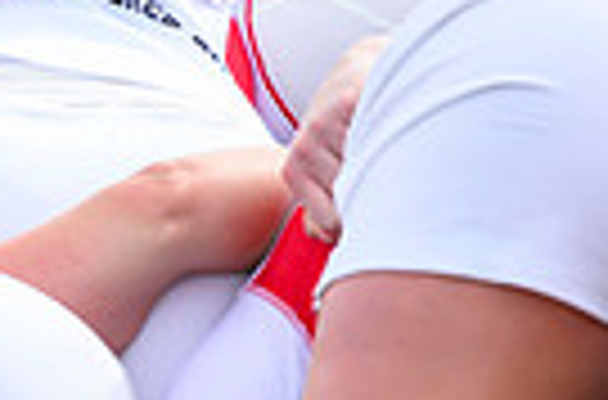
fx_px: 37531
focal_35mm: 2230
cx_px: -660
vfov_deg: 0.6
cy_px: 464
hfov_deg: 0.9
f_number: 3.2
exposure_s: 1/3200
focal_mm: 400
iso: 500
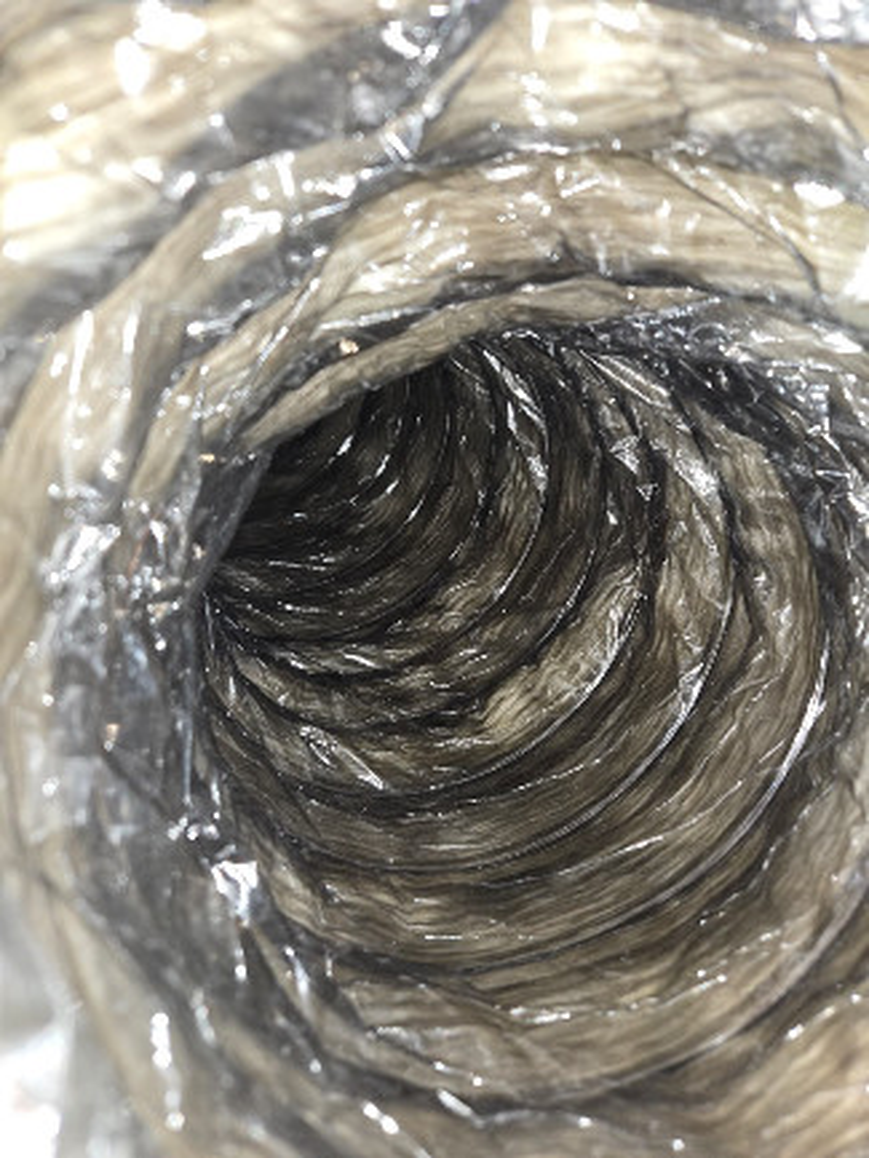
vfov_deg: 63.4
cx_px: 434
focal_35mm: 28
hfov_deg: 49.8
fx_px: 937
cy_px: 579
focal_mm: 4
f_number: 1.8
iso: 20
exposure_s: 1/428
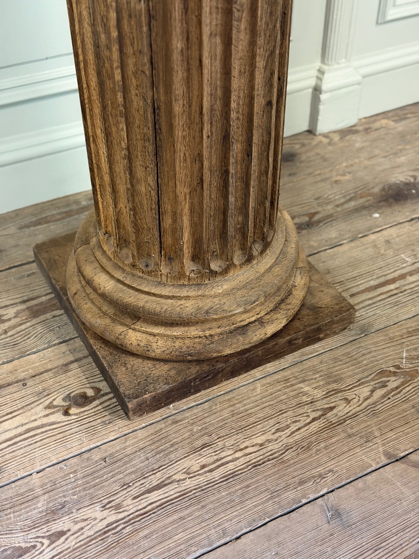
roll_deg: -0.4
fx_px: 775
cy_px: 280
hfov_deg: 30.3
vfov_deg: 39.7
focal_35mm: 48
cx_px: 210
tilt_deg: -41.9
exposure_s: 1/33
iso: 320
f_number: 1.78
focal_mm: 6.76
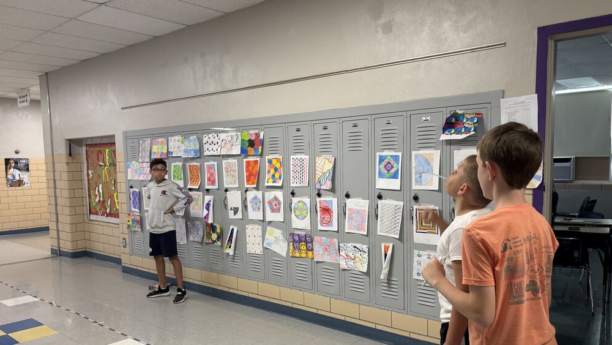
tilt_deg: -1.4
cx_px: 310
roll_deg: +0.0
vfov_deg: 40.0
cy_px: 206
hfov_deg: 66.1
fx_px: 471
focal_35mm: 29
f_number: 1.6
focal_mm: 5.96
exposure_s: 1/60
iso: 125
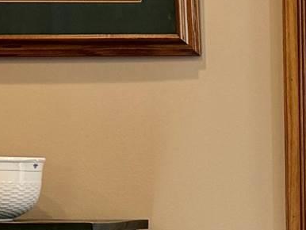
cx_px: 528
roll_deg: +0.1
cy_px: 286
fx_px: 1689
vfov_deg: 7.7
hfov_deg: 9.9
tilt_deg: -3.5
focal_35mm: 191
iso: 125
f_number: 1.78
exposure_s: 1/120
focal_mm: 6.86
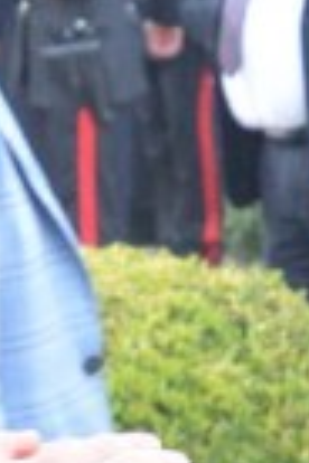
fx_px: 3527
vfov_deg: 7.5
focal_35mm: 274
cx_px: 52
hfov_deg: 5.0
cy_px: 550
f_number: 5
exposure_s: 1/100
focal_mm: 35
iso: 4000
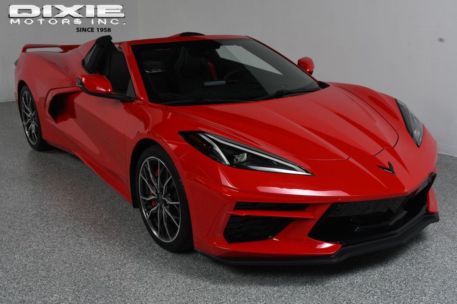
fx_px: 495
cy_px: 152
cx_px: 228
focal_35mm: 39
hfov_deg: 49.6
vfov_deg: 34.2
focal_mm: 26
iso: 100
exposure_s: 1/160
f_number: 13
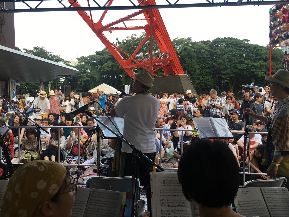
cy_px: 108
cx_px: 144
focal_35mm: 29
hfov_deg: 61.7
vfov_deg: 48.2
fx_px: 242
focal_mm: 4.15
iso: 25
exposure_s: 1/120
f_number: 2.2
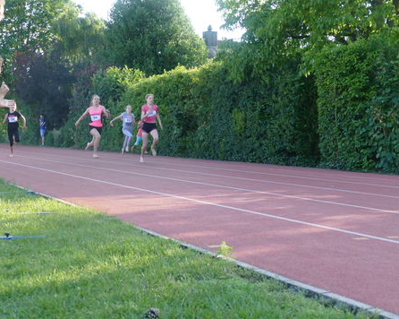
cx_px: 173
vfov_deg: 26.2
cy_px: 160
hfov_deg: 32.5
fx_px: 684
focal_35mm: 58
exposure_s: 1/800
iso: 640
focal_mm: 18.44
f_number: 3.3
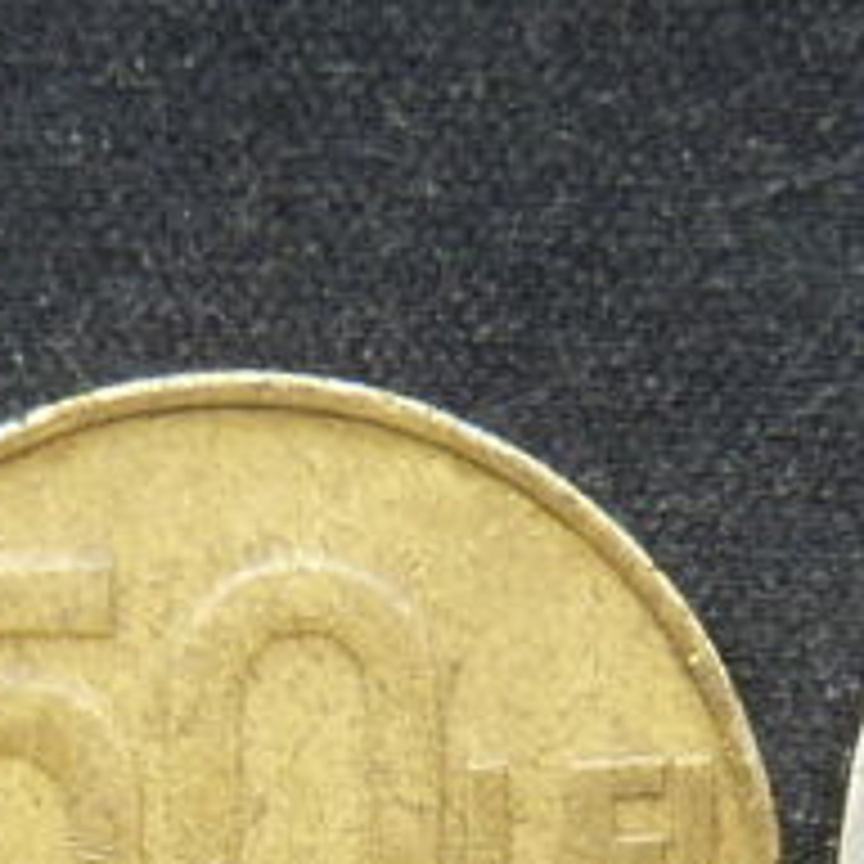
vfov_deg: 13.9
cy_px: 1431
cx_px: 238
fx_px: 3247
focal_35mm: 115
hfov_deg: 15.1
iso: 80
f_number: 3.3
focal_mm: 4.1
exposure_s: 1/40
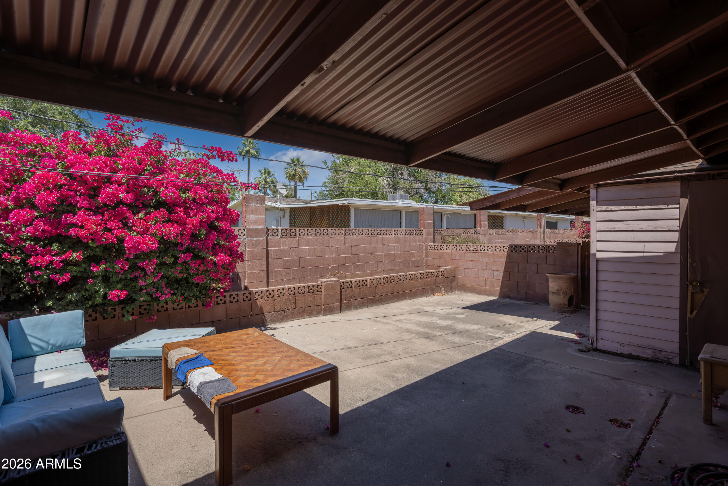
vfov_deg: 70.4
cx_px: 364
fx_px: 344
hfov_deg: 93.3
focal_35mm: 17
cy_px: 243
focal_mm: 17
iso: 125
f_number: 8
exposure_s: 1/200
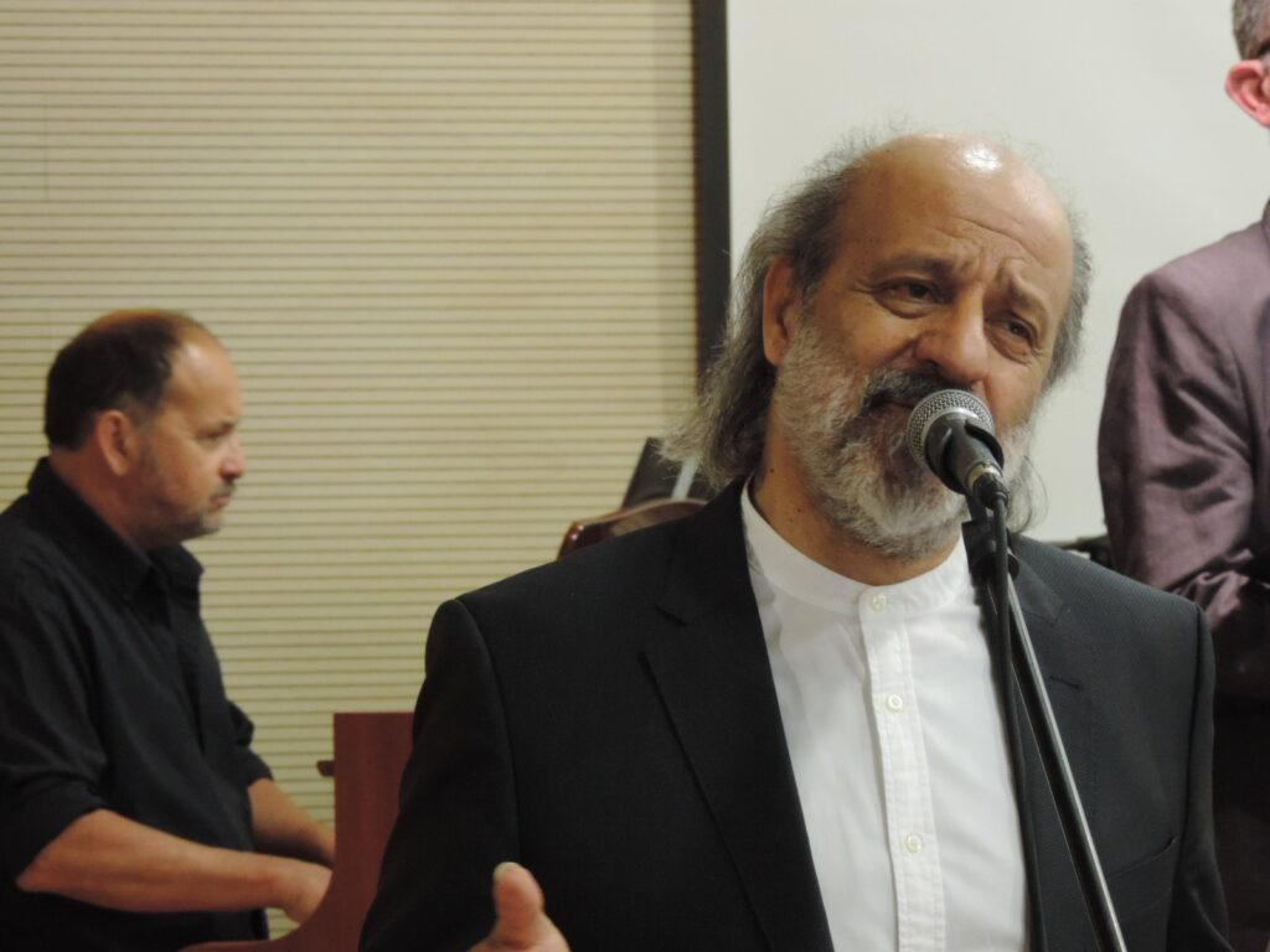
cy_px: 476
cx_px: 635
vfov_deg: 8.7
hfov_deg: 11.6
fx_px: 6237
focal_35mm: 170
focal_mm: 30.3
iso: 800
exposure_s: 1/20
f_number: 4.5
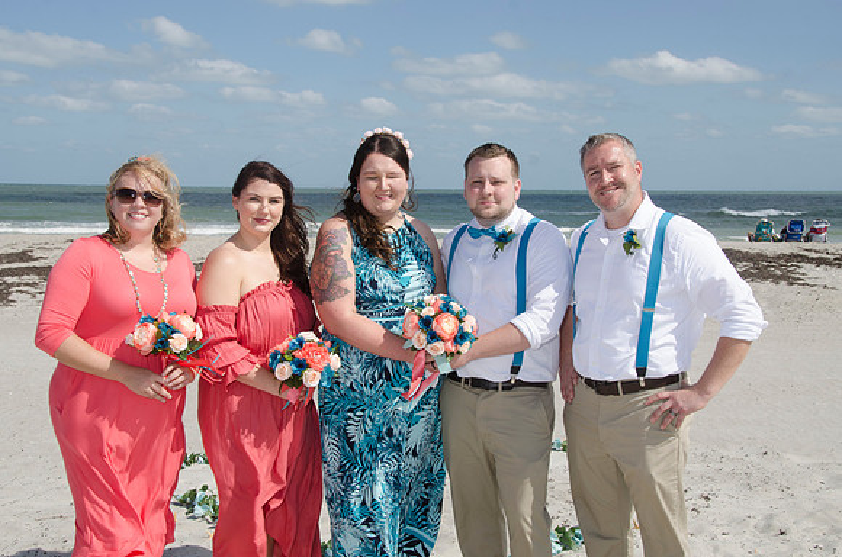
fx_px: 1015
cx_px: 421
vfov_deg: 30.7
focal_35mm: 44
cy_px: 278
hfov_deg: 45.0
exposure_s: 1/250
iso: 100
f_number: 11
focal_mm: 29
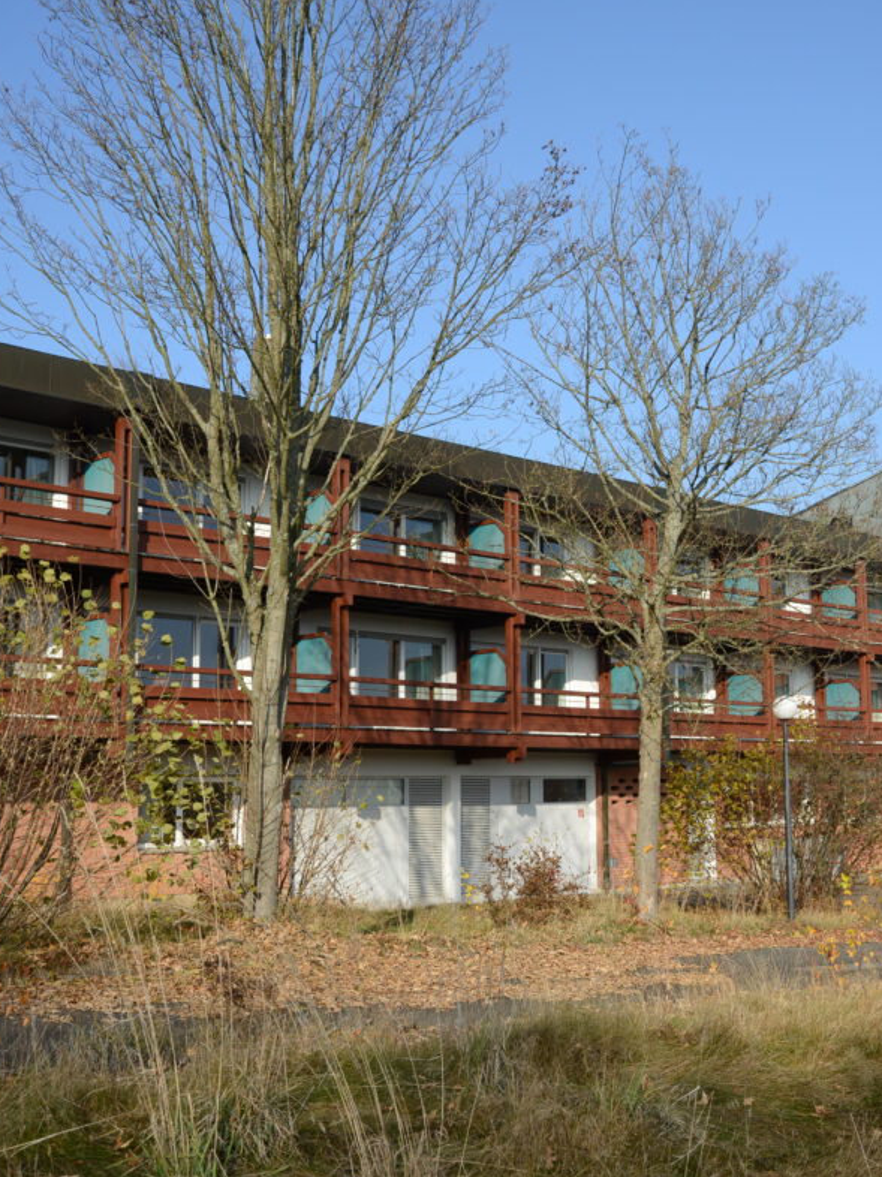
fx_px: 1598
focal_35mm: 47
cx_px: 684
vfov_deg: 40.4
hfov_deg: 30.2
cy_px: 583
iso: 640
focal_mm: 32
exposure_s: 1/640
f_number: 13
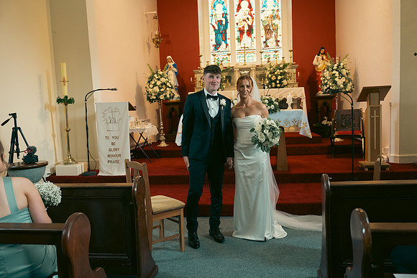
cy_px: 139
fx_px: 371
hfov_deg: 58.7
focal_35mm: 32
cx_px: 208
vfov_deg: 41.1
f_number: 3.5
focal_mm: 32
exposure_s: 1/200
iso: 2500
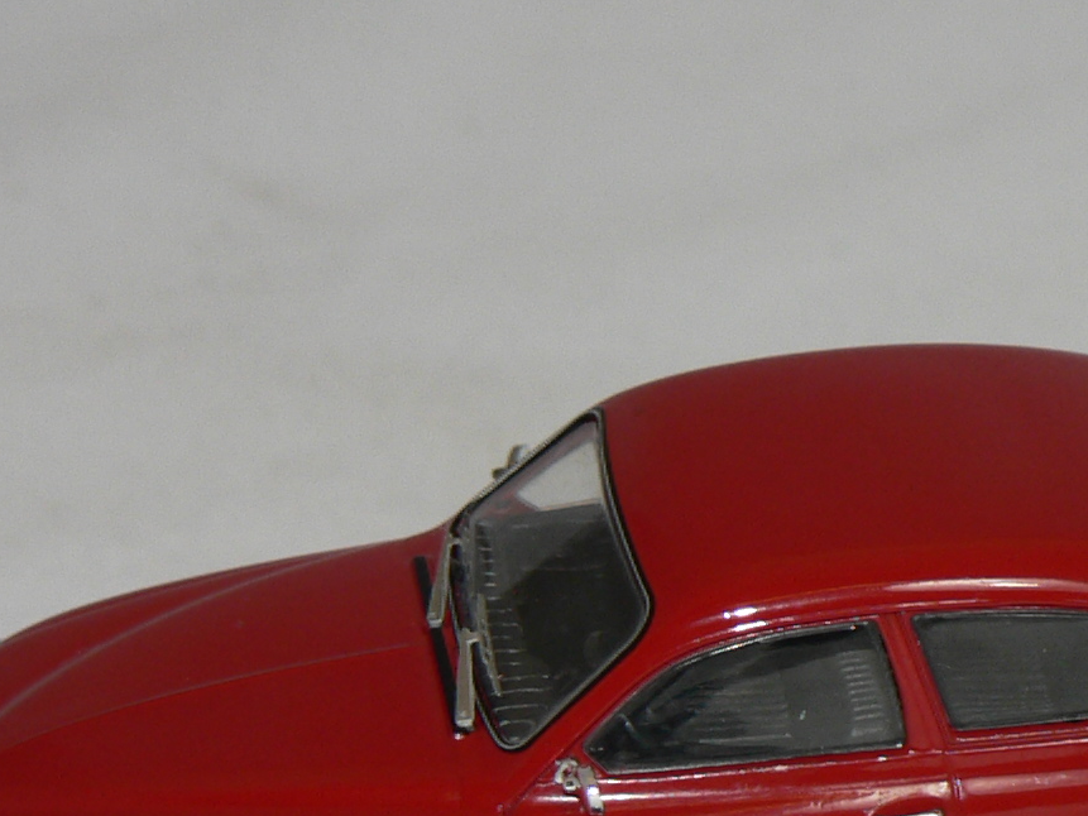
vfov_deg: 4.7
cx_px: 896
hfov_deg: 6.3
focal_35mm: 315
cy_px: 882
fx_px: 9902
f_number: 3.2
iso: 80
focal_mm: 17.7
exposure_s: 1/60
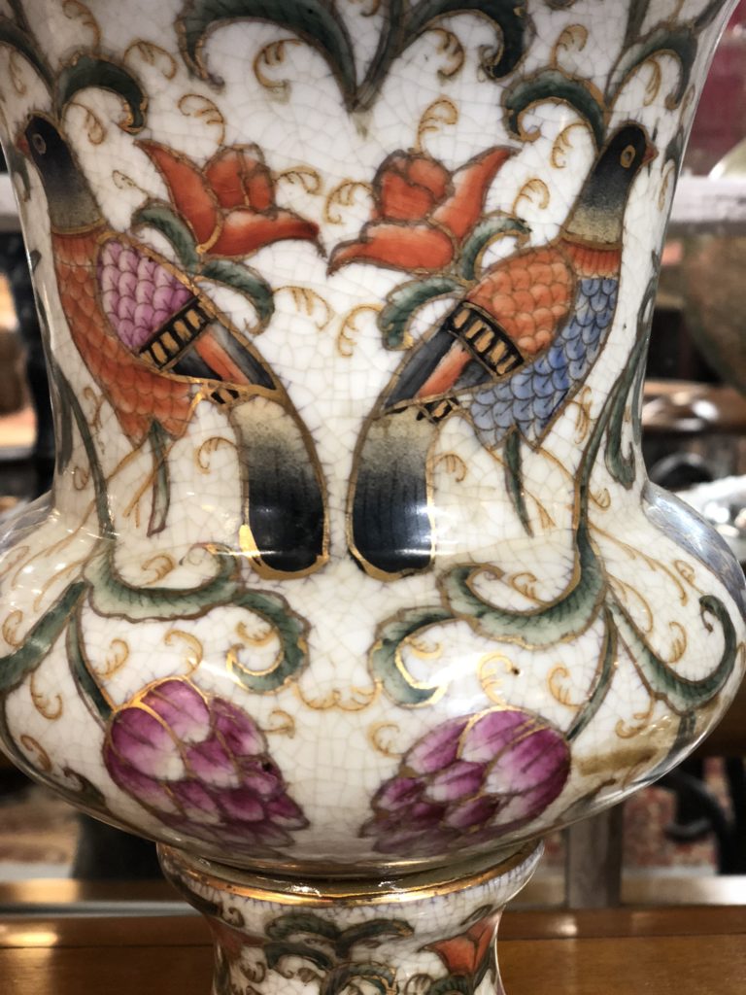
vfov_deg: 36.8
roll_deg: +1.0
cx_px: 373
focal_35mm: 52
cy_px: 498
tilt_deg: -9.8
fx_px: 1494
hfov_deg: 28.0
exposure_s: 1/33
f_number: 2.4
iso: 160
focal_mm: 6
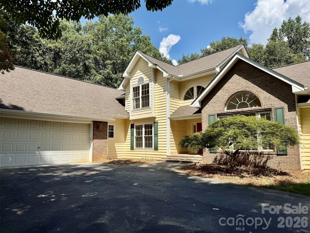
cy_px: 116
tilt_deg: +7.0
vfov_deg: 56.8
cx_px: 155
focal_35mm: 24
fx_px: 215
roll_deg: +0.5
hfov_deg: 71.6
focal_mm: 6.76
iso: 80
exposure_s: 1/4975
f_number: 1.78
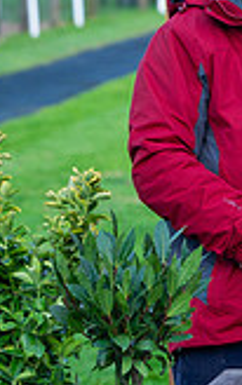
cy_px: 35
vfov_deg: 6.7
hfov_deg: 4.1
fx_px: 3260
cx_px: 682
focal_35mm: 310
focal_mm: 77
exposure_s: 1/1250
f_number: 3.5
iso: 250
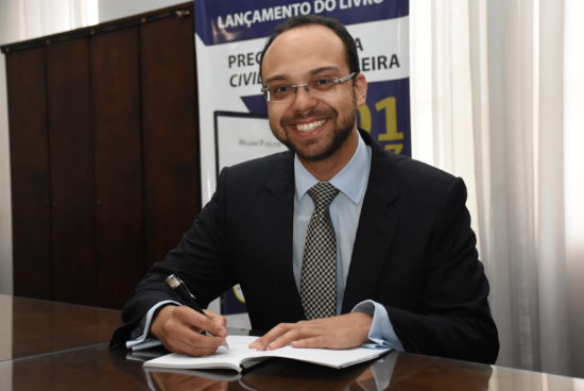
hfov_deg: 38.8
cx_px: 292
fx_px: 828
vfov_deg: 26.5
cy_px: 196
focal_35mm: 51
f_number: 4.2
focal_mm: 34
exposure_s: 1/160
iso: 3200
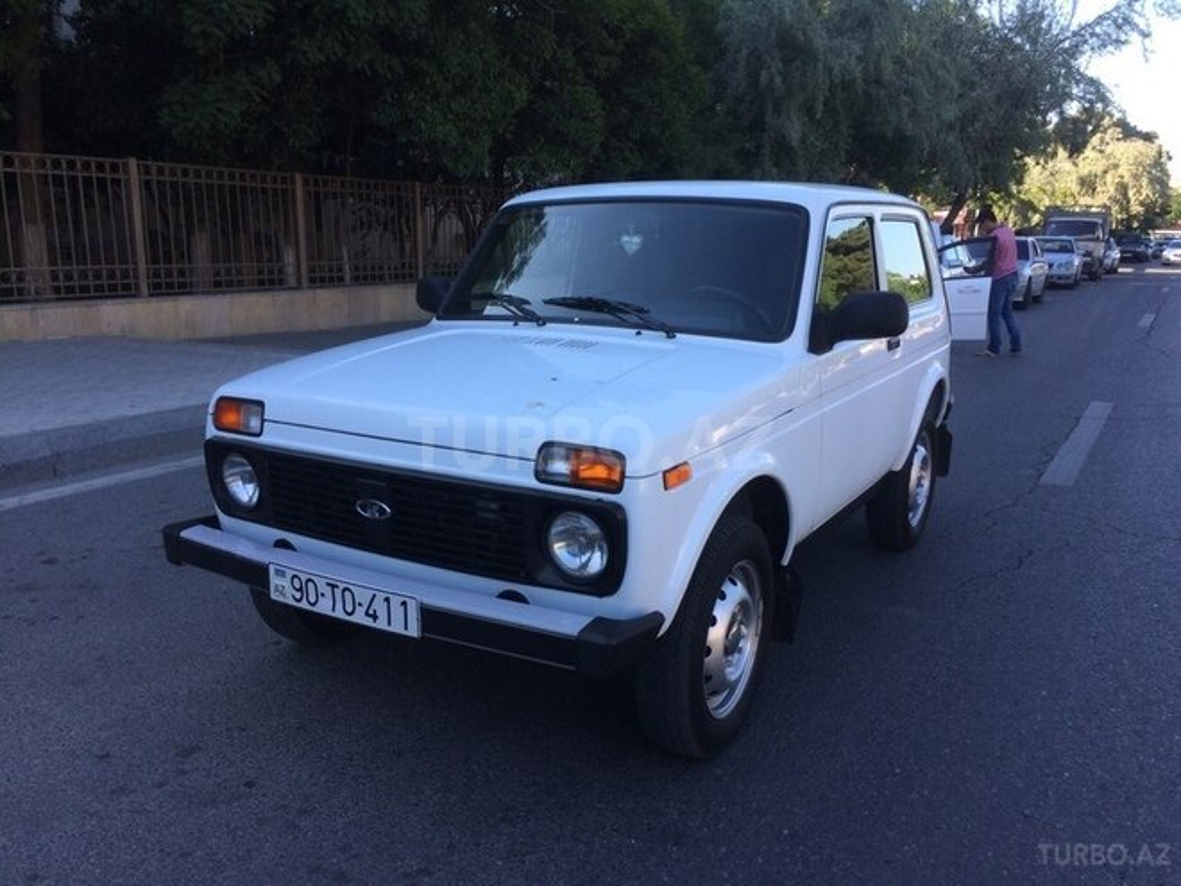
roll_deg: +0.5
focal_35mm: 29
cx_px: 590
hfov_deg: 61.7
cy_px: 443
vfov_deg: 48.2
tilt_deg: -11.9
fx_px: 989
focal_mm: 4.15
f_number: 2.2
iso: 32
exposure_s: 1/380
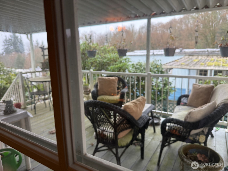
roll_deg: +2.6
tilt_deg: -9.9
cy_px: 86
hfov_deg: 71.6
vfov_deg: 56.8
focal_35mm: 24
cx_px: 114
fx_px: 158
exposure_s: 1/60
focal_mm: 6.76
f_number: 1.78
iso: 125
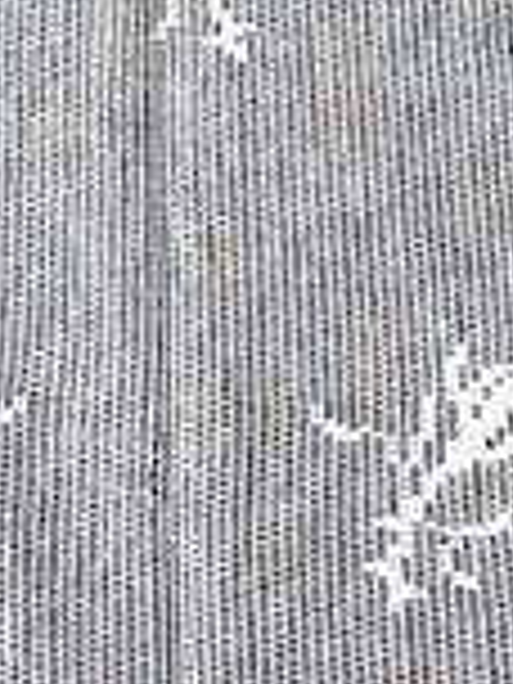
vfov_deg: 10.6
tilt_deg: -54.2
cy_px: -558
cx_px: 166
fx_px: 3458
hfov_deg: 8.5
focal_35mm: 175
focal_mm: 4.2
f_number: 1.6
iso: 250
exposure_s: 1/60
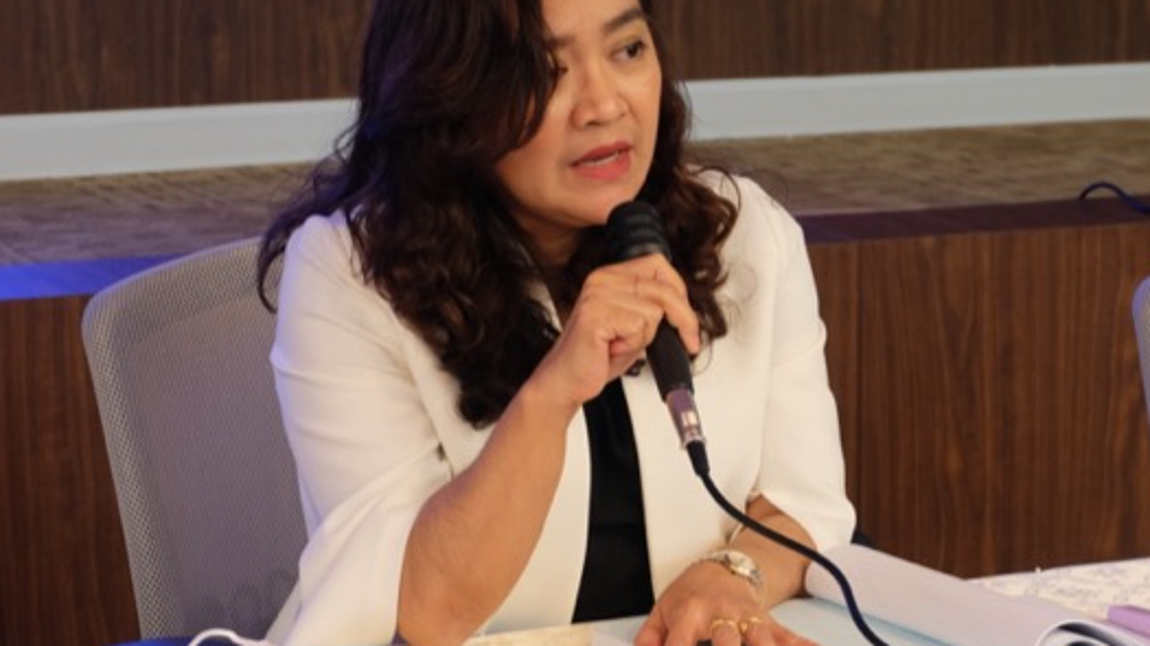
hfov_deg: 17.8
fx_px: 3628
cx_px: 973
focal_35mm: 119
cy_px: 338
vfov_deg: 10.2
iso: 800
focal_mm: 38.7
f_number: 5.3
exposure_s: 1/13
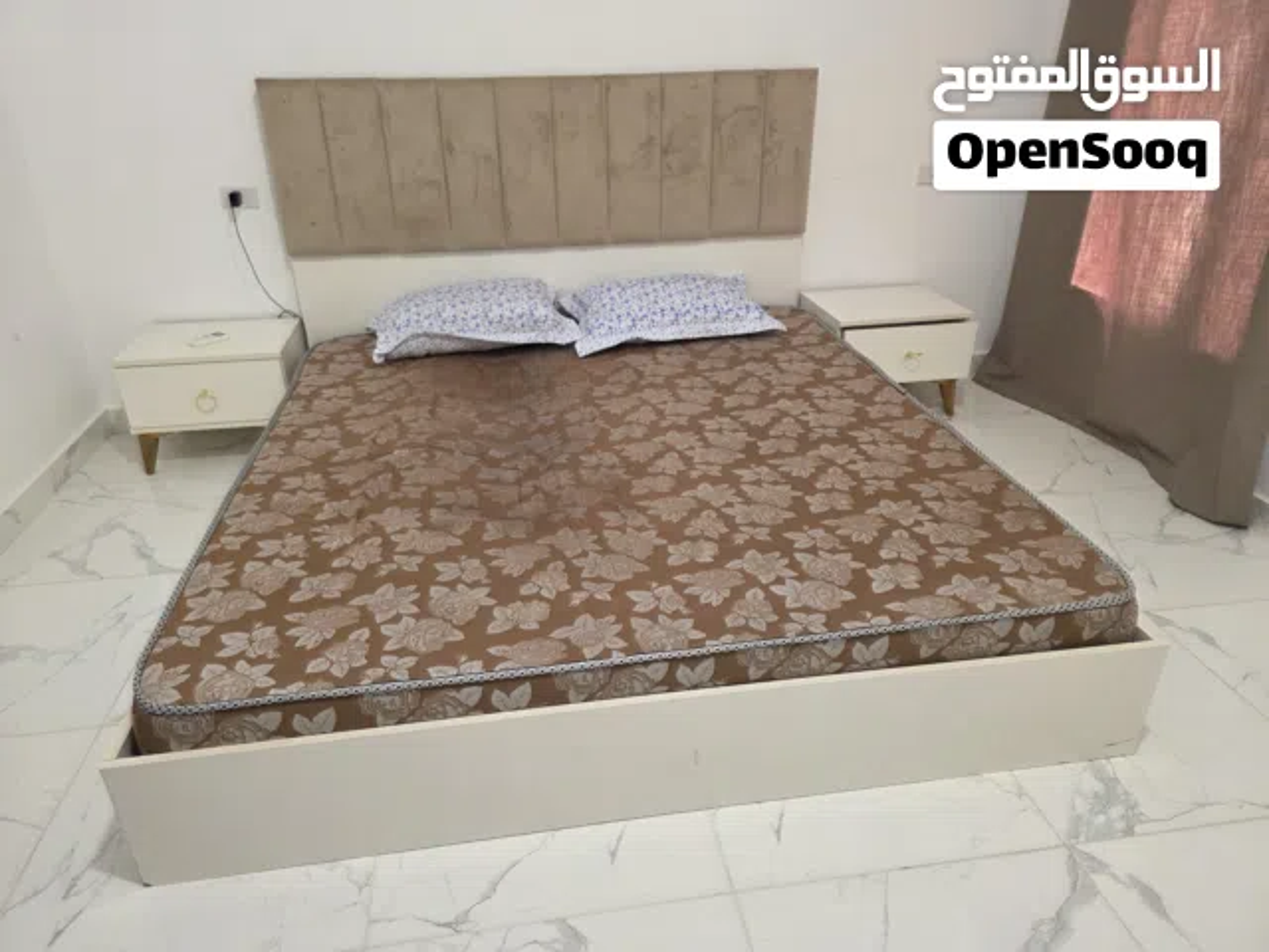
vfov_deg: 58.9
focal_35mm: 23
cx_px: 634
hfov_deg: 73.9
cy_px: 476
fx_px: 843
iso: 320
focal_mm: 6.3
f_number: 1.7
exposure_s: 1/100
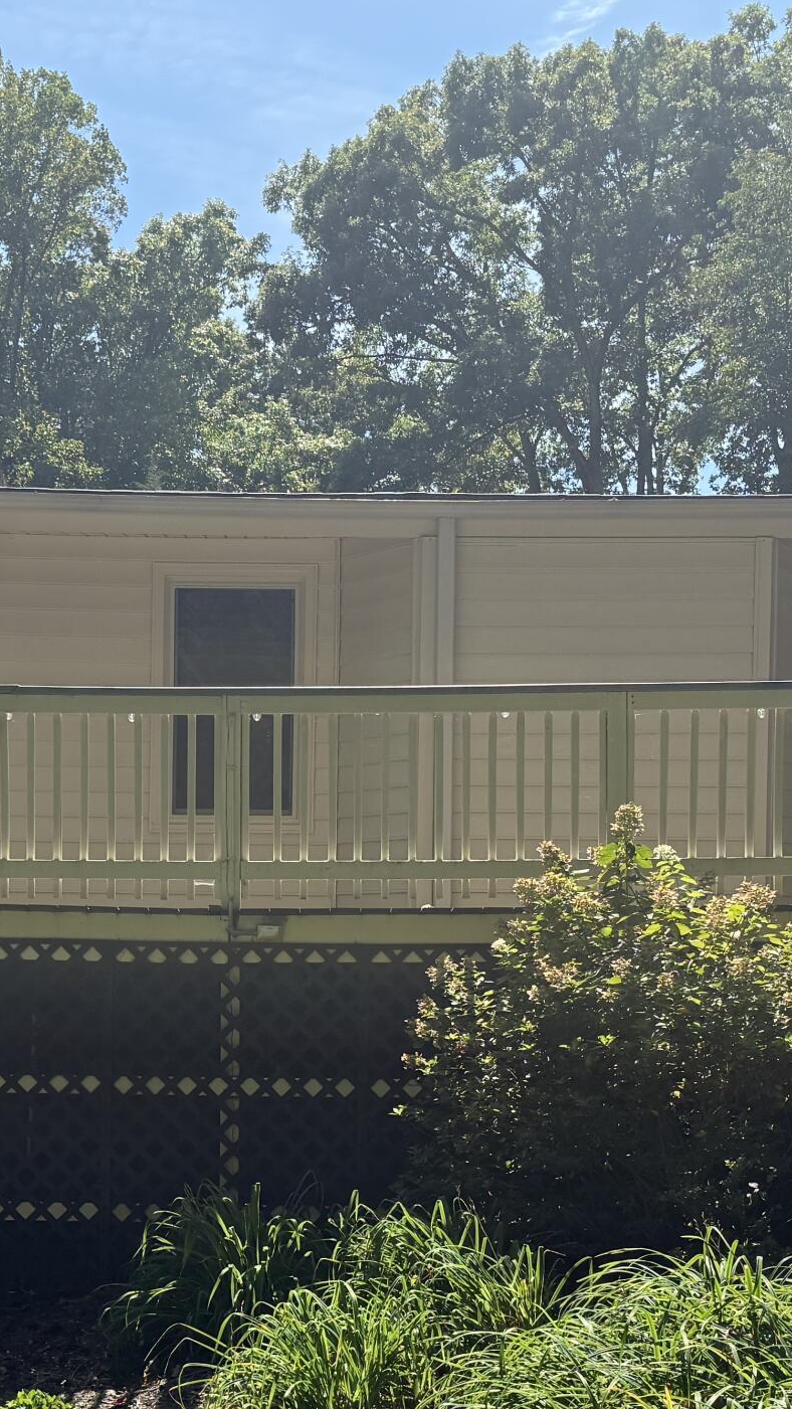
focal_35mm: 56
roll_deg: -1.7
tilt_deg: +1.5
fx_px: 2091
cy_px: 986
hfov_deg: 21.4
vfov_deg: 36.7
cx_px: 284
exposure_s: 1/2907
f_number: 1.78
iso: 100
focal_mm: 6.76
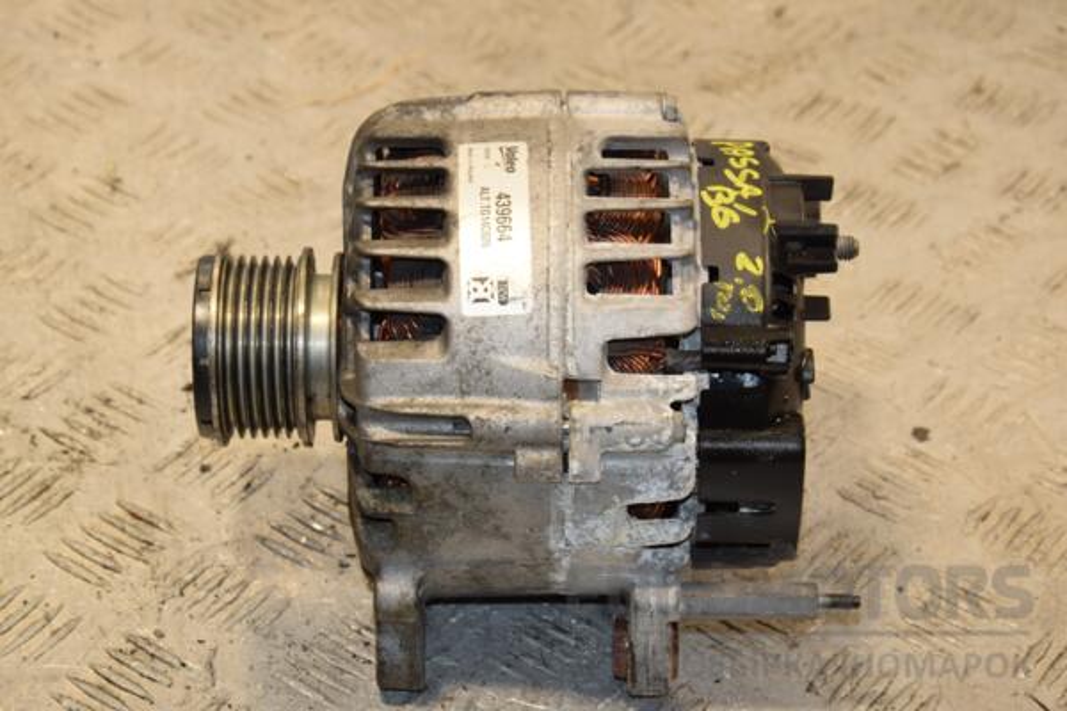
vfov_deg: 13.0
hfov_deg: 19.5
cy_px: 356
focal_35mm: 105
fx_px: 3112
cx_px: 534
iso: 800
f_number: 9
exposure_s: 1/200
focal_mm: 70
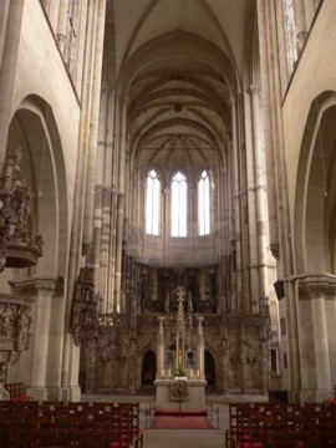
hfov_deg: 40.7
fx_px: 453
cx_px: 168
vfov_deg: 52.6
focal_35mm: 35
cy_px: 224
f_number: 2.8
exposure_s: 1/8
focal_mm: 5.8
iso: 100
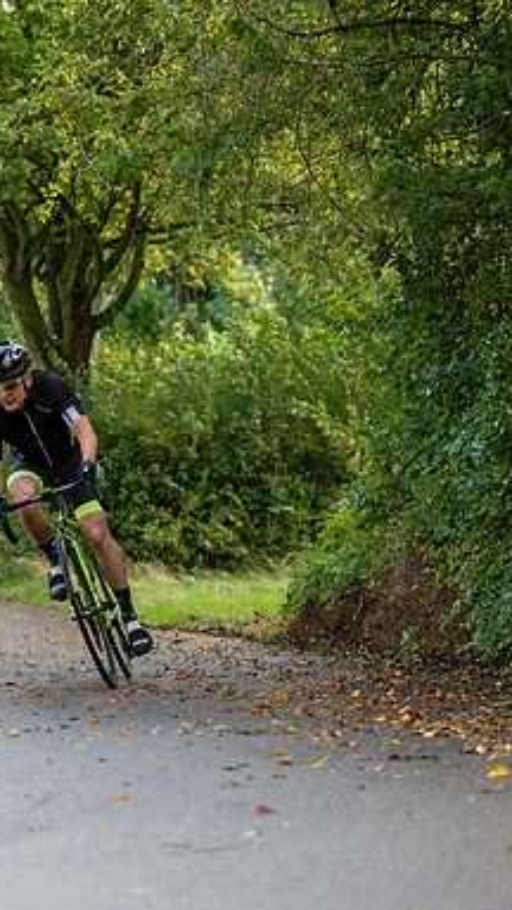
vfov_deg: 15.8
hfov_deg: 8.9
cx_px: 28
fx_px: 3282
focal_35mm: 136
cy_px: 456
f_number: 3.2
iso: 200
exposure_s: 1/320
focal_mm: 86
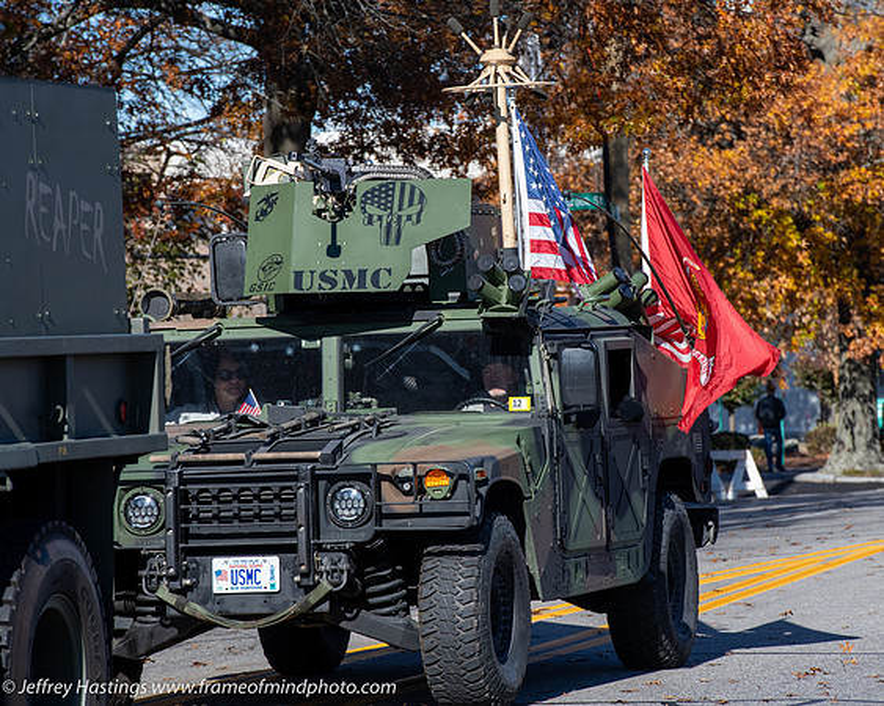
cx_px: 499
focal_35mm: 235
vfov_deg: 6.6
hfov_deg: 8.2
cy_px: 353
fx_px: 6139
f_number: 9
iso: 500
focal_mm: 200
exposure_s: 1/800
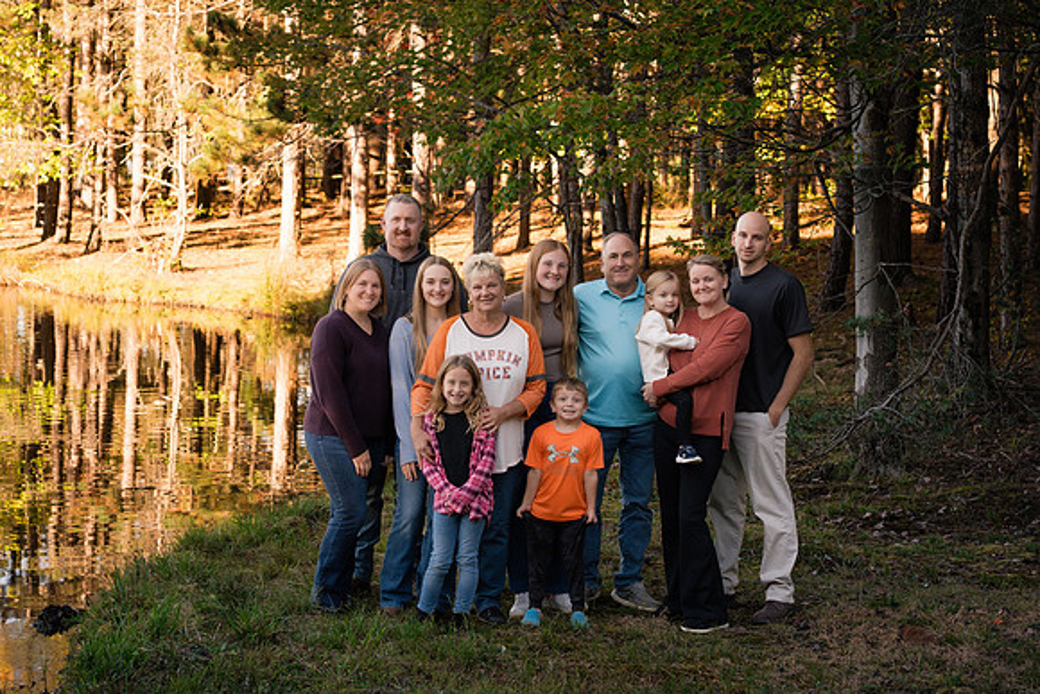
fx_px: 2702
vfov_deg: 14.6
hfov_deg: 21.8
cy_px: 382
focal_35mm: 94
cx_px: 468
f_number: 5
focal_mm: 85
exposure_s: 1/400
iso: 400
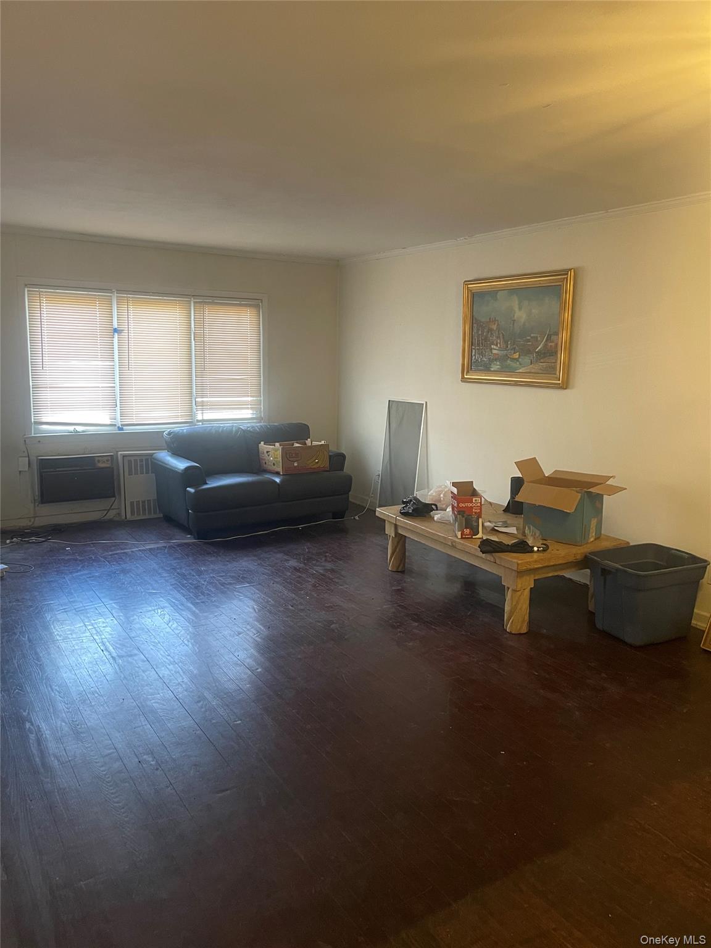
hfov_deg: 53.1
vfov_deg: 67.3
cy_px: 474
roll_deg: +0.9
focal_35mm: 26
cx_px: 356
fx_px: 712
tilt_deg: -5.6
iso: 320
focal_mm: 4.2
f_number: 1.6
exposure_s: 1/60
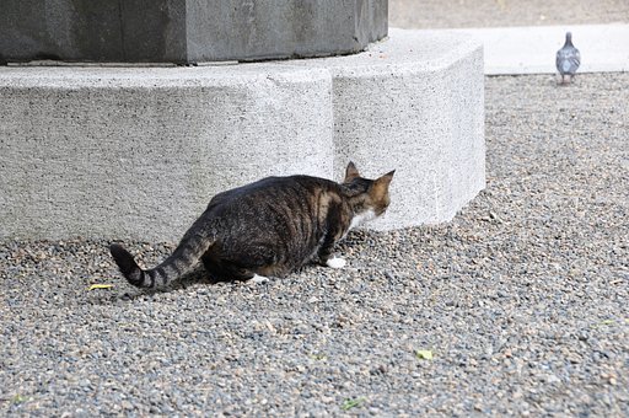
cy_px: 209
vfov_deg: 11.4
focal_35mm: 120
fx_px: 2094
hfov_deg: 17.1
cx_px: 314
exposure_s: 1/100
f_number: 10
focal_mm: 80
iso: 320
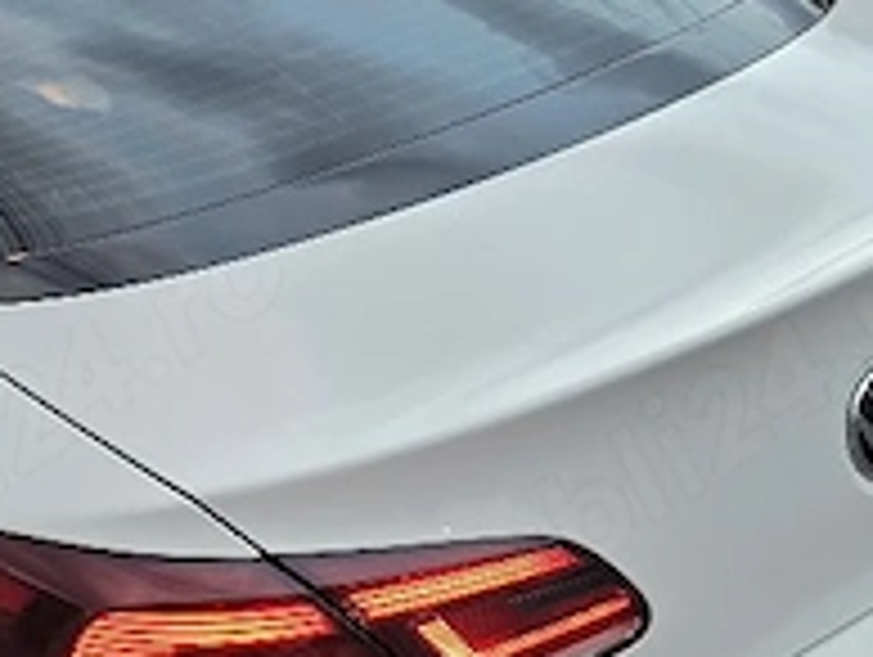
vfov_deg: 20.6
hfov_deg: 26.8
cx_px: 171
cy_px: 472
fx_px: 1793
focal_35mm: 71
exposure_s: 1/50.3
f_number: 1.7
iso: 64
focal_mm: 6.3
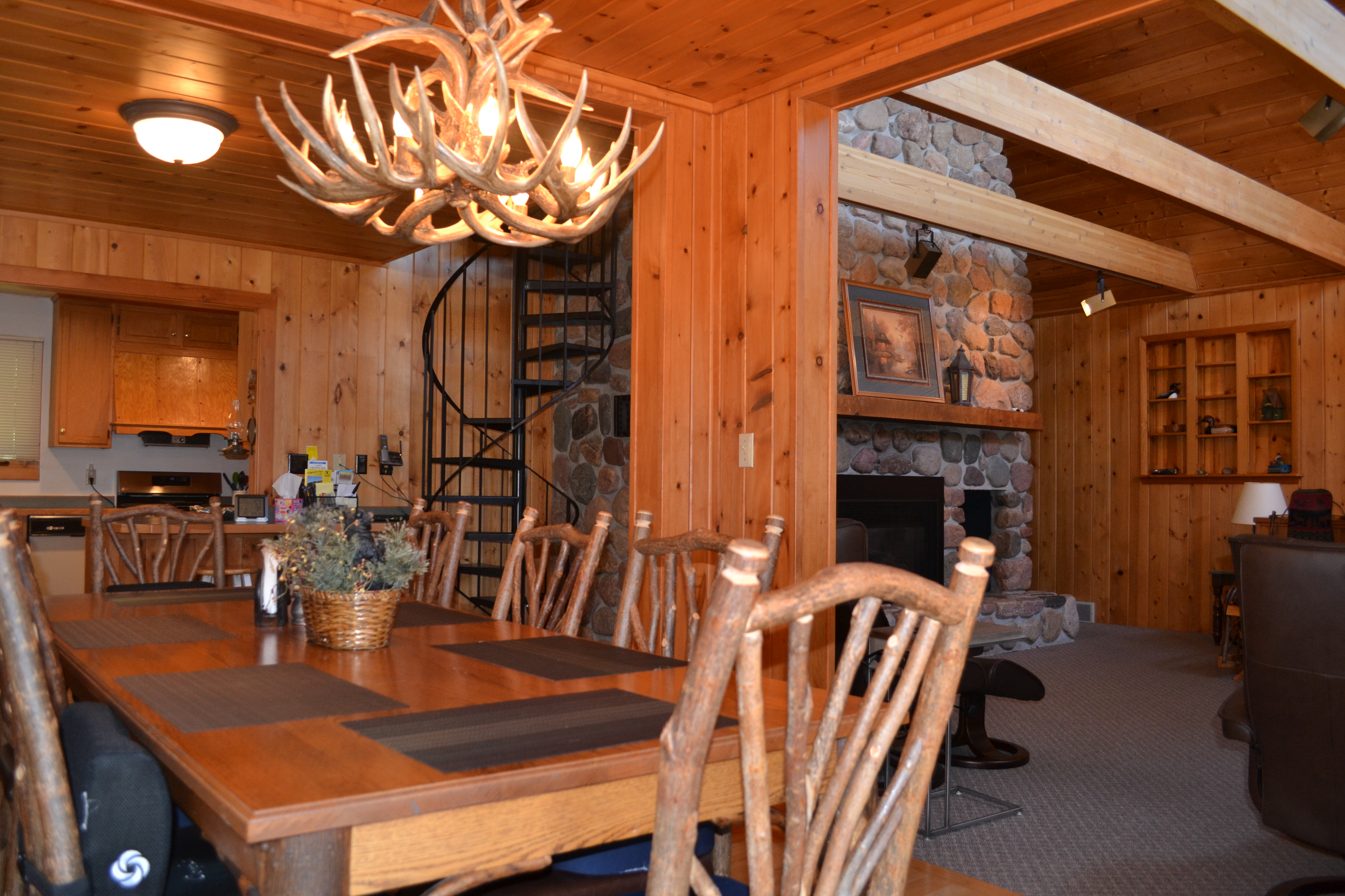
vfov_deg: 47.9
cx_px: 672
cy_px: 448
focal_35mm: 27
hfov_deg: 67.4
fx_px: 1009
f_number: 3.5
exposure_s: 1/60
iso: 500
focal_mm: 18
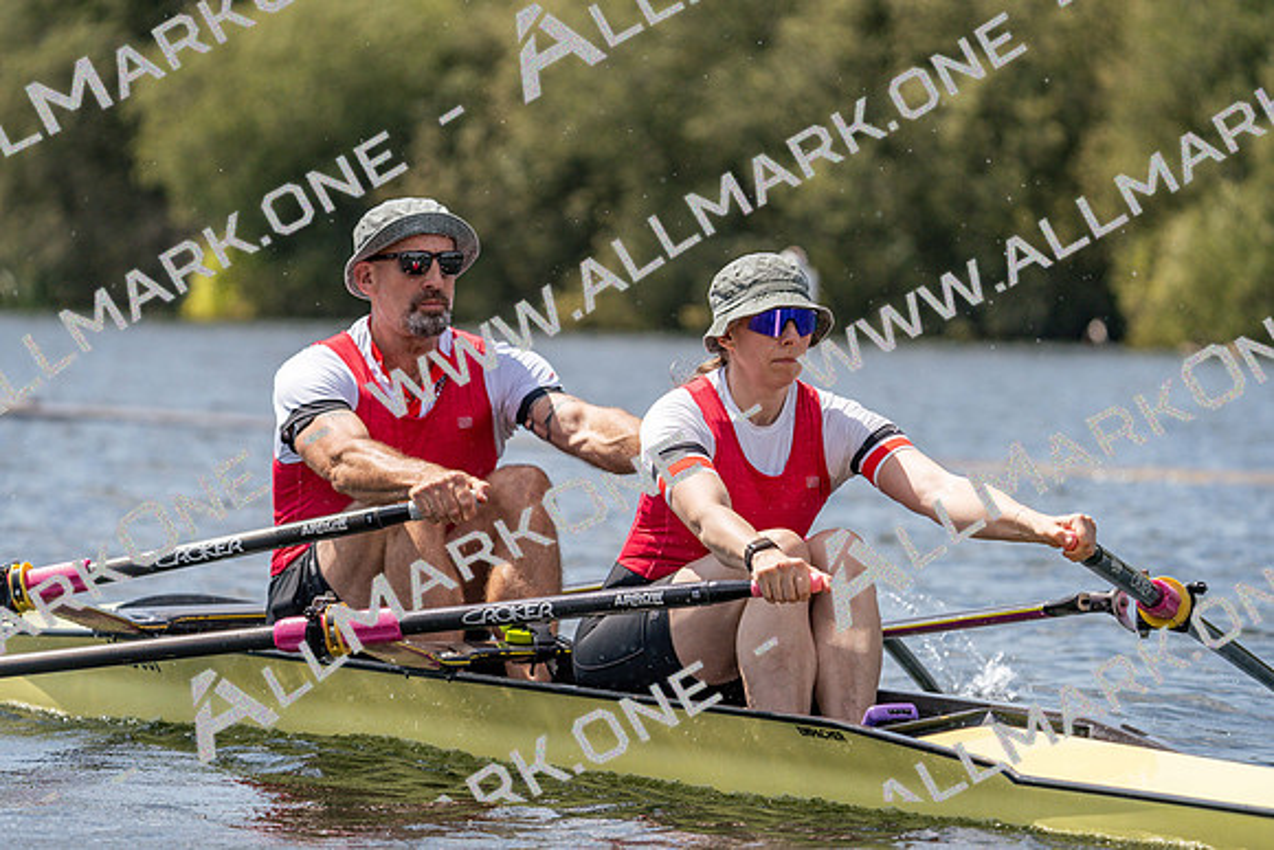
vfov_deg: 5.0
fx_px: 9805
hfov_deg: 7.4
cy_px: 425
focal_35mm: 277
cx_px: 637
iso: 320
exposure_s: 1/2000
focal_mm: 277
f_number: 5.6
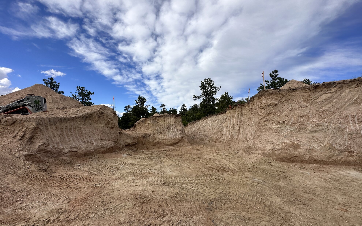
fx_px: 148
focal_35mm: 15
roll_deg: +1.3
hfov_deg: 101.5
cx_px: 180
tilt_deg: +6.9
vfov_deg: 74.7
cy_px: 121
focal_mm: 2.22
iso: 50
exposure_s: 1/1916
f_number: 2.2
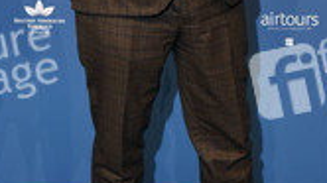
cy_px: -26
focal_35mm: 132
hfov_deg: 16.2
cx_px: 171
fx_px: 1146
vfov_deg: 9.0
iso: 400
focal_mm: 35
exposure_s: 1/320
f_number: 4
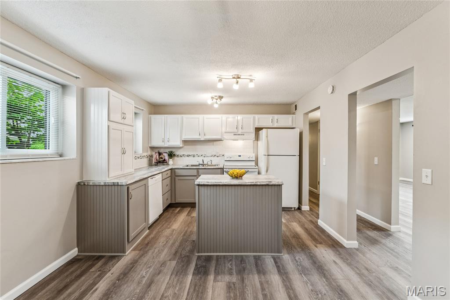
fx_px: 199
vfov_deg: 74.1
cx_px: 225
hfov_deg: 97.1
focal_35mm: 16
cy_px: 150
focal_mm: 15.9
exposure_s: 1/3.33
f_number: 13
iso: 320
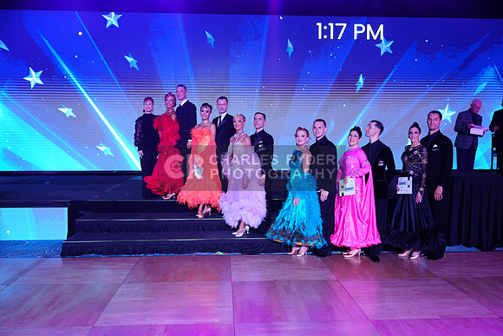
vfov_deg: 41.1
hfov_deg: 58.7
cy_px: 168
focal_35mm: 32
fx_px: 447
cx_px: 252
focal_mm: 32
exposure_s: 1/500
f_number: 4
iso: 2000
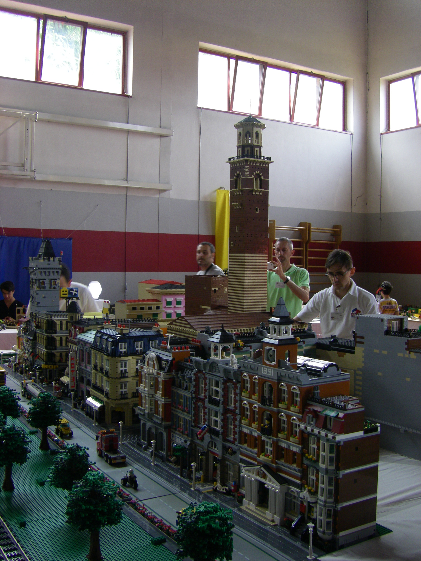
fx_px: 616
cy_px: 280
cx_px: 210
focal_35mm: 38
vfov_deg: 49.0
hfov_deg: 37.7
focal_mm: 6.3
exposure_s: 1/50
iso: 160
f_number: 3.5
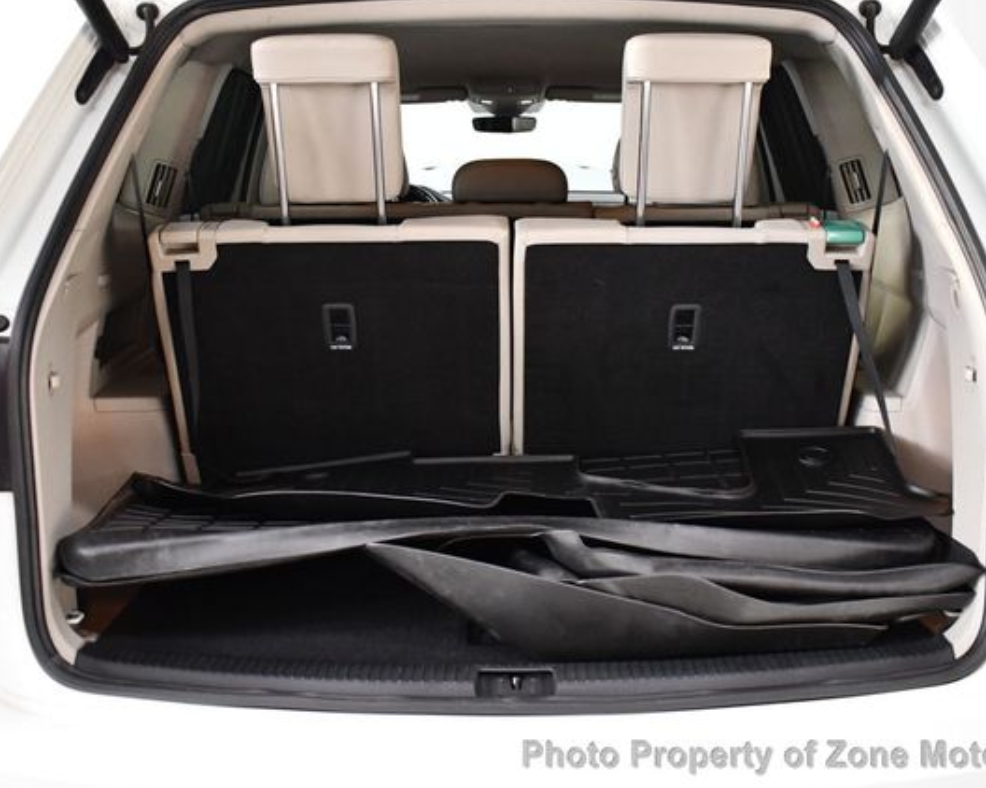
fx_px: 1196
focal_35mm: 41
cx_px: 500
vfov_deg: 36.5
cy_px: 392
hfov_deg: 44.8
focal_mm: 18
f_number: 3.5
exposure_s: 1/125
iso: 2200
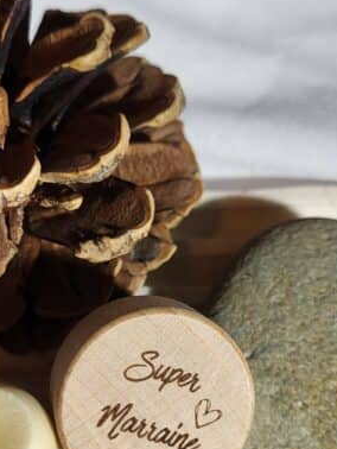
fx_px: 713
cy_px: 286
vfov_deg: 34.7
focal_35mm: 55
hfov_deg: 26.6
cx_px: 141
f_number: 1.8
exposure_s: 1/100
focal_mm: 5.4
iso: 125
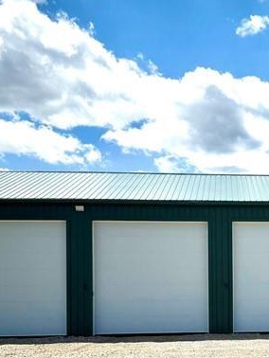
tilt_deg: +1.8
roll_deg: +1.0
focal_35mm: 65
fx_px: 673
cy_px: 280
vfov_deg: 29.2
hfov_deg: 21.4
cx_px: 299
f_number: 1.78
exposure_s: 1/11905
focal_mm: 6.76
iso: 80
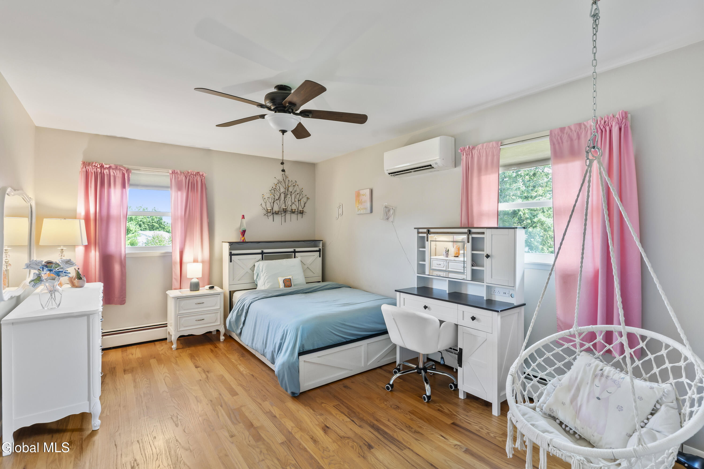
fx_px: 332
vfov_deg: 70.4
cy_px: 234
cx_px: 352
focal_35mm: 17
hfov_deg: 93.3
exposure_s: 1/1.67
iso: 400
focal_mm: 17
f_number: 8
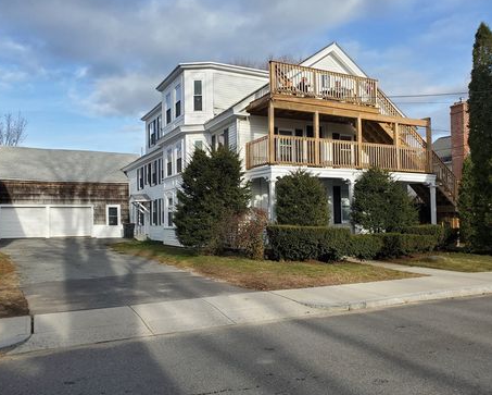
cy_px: 199
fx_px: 408
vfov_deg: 51.6
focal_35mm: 28
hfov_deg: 62.0
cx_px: 222
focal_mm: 4.3
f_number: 2.4
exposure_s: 1/857
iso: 50
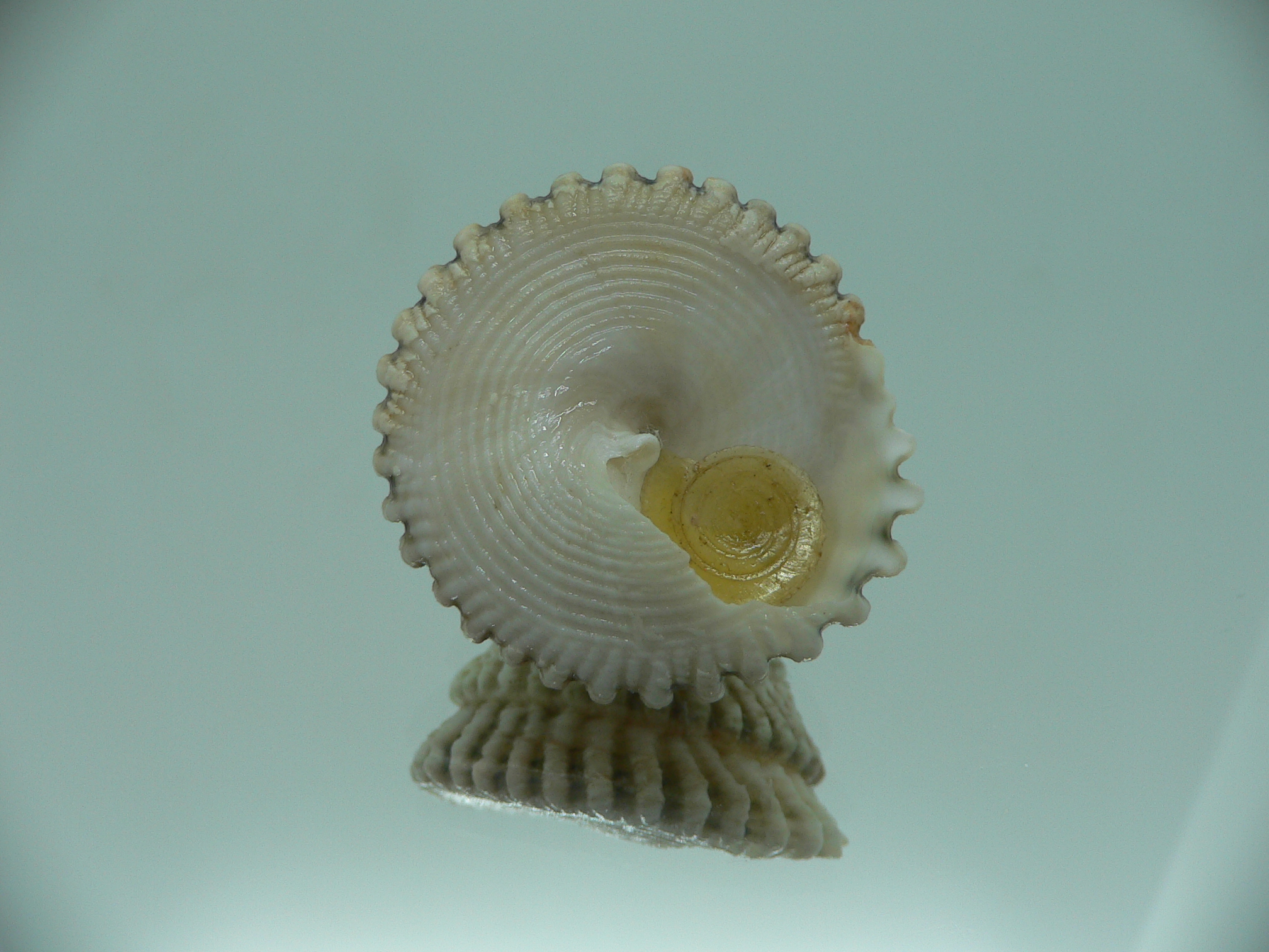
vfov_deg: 40.7
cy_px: 476
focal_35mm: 35
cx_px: 634
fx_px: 1283
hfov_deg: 52.6
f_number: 2.8
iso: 80
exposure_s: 1/60
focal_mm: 4.6
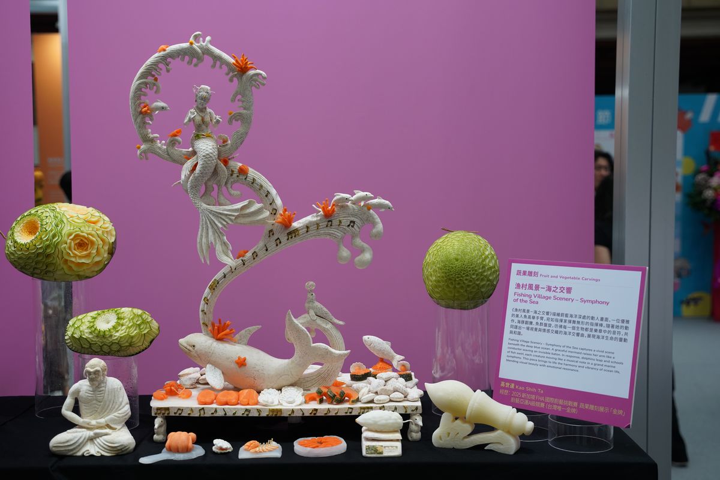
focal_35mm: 47
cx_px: 360
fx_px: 940
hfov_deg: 41.9
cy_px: 240
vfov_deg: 28.6
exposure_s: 1/160
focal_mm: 47
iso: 800
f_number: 4
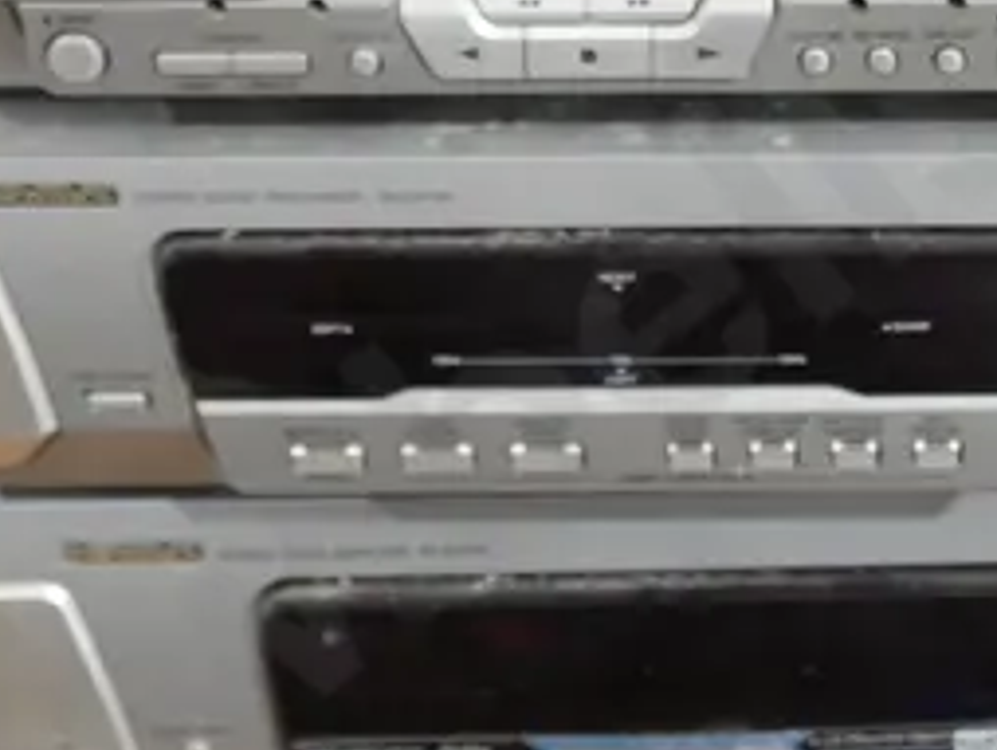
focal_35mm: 121
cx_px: 1295
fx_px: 3488
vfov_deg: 12.0
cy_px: -147
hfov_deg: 15.5
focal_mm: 15
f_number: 3.6
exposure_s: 1/60
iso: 1250
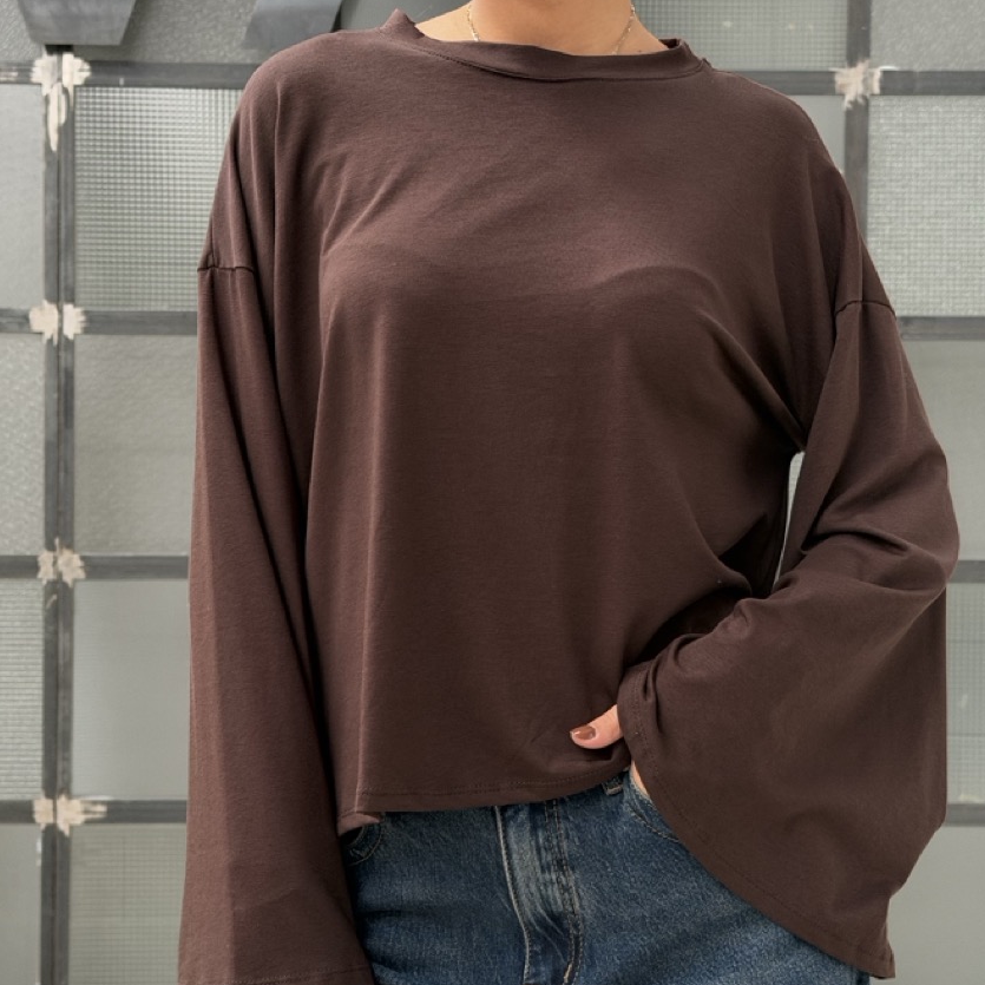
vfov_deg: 26.5
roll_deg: -0.3
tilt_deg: -0.5
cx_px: 507
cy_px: 550
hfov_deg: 26.5
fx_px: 2093
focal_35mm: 65
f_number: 1.78
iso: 250
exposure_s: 1/44
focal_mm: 6.76
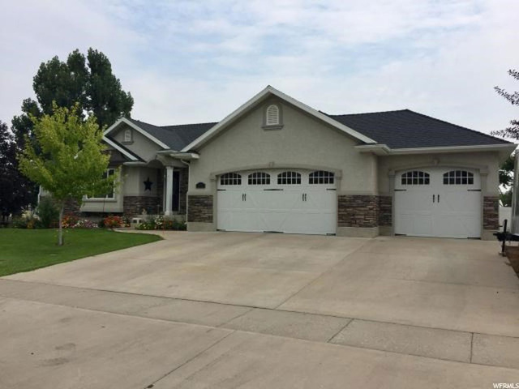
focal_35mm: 29
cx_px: 260
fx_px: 435
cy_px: 194
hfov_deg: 61.7
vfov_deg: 48.2
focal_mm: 4.15
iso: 32
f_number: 2.2
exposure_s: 1/2083
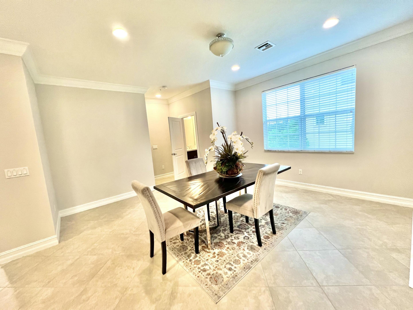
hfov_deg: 106.2
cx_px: 206
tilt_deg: -7.1
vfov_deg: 89.9
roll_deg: +4.8
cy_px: 155
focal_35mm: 13
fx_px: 155
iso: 200
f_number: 1.8
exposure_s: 1/120
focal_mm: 1.57
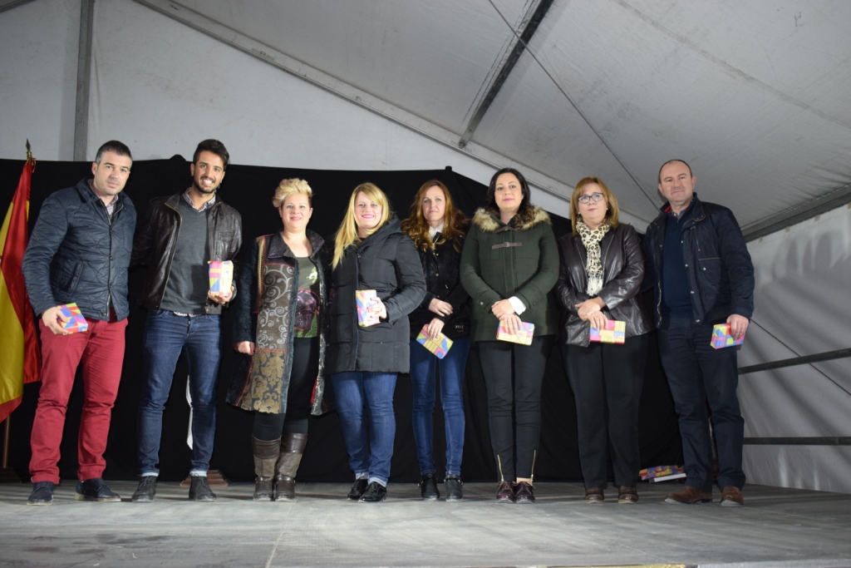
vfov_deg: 38.4
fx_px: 816
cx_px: 426
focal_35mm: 34
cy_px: 284
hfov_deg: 55.1
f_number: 3.8
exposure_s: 1/60
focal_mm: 23
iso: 1600
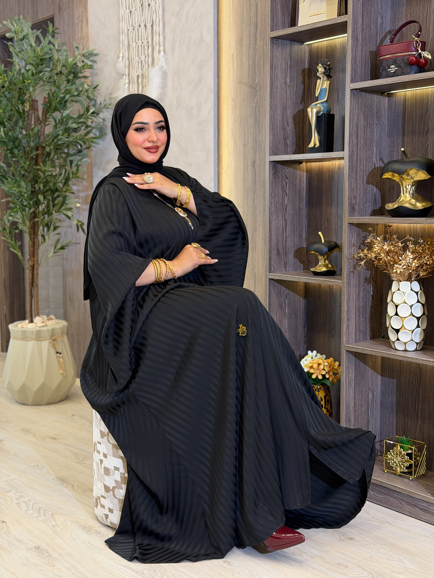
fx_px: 802
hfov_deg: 30.3
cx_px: 217
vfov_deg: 39.7
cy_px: 289
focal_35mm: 48
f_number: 1.78
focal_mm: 6.76
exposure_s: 1/100
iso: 50
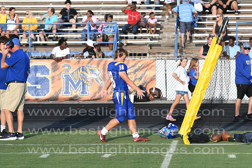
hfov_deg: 11.4
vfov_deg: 7.6
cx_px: 126
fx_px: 1260
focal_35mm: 180
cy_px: 84
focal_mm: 120
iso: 110
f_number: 5.6
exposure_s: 1/500
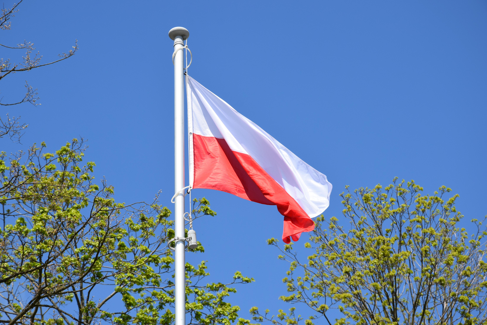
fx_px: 1827
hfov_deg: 15.2
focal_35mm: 135
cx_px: 244
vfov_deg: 10.2
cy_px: 162
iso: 200
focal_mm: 90
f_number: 10
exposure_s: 1/400
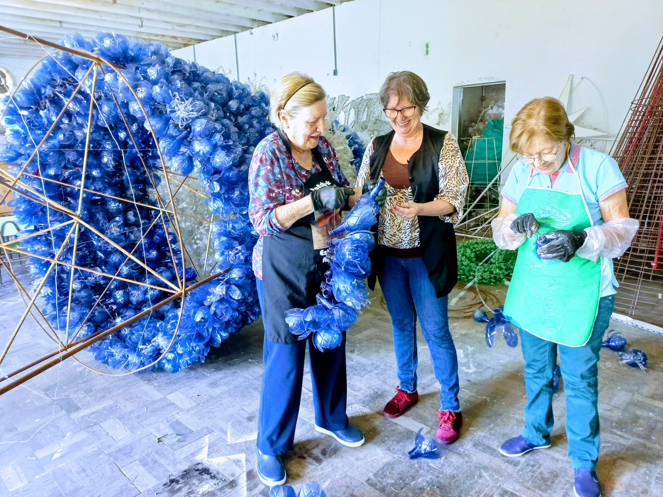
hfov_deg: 69.4
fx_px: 479
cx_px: 332
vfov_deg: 54.9
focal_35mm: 25
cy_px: 248
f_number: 1.8
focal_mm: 4.6
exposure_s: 1/30
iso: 250
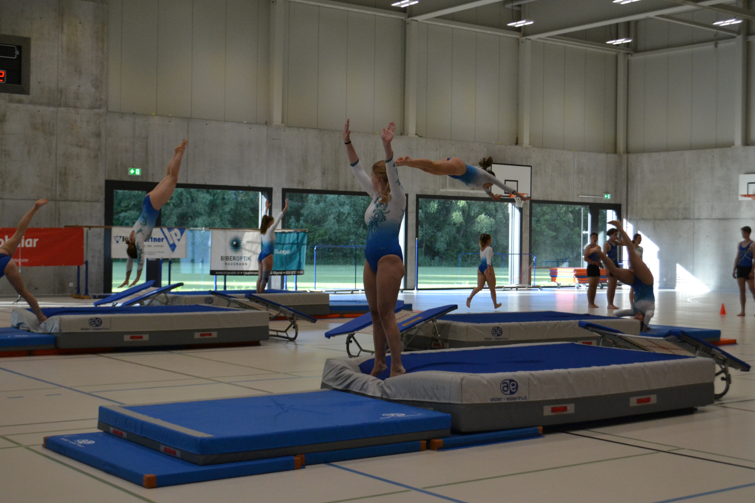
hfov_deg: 36.9
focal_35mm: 54
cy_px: 246
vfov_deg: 25.1
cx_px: 369
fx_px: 1132
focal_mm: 32
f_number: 4.8
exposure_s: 1/500
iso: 1250
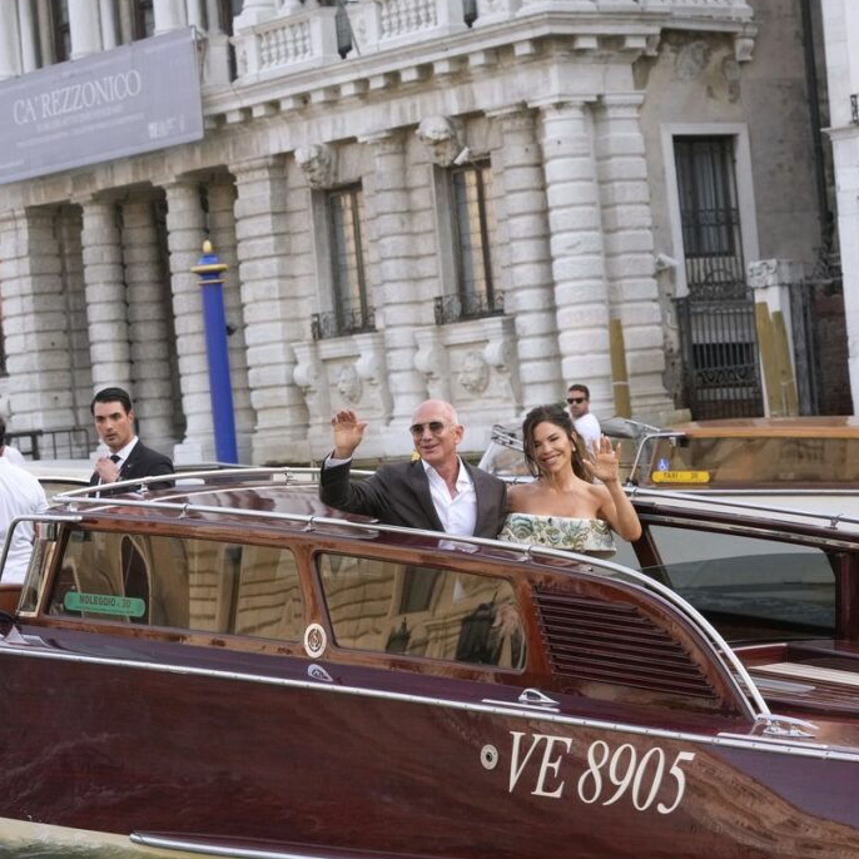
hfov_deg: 16.7
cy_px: 465
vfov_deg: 16.7
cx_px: 421
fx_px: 2920
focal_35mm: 104
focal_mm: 70
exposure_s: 1/1000
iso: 2000
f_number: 5.6
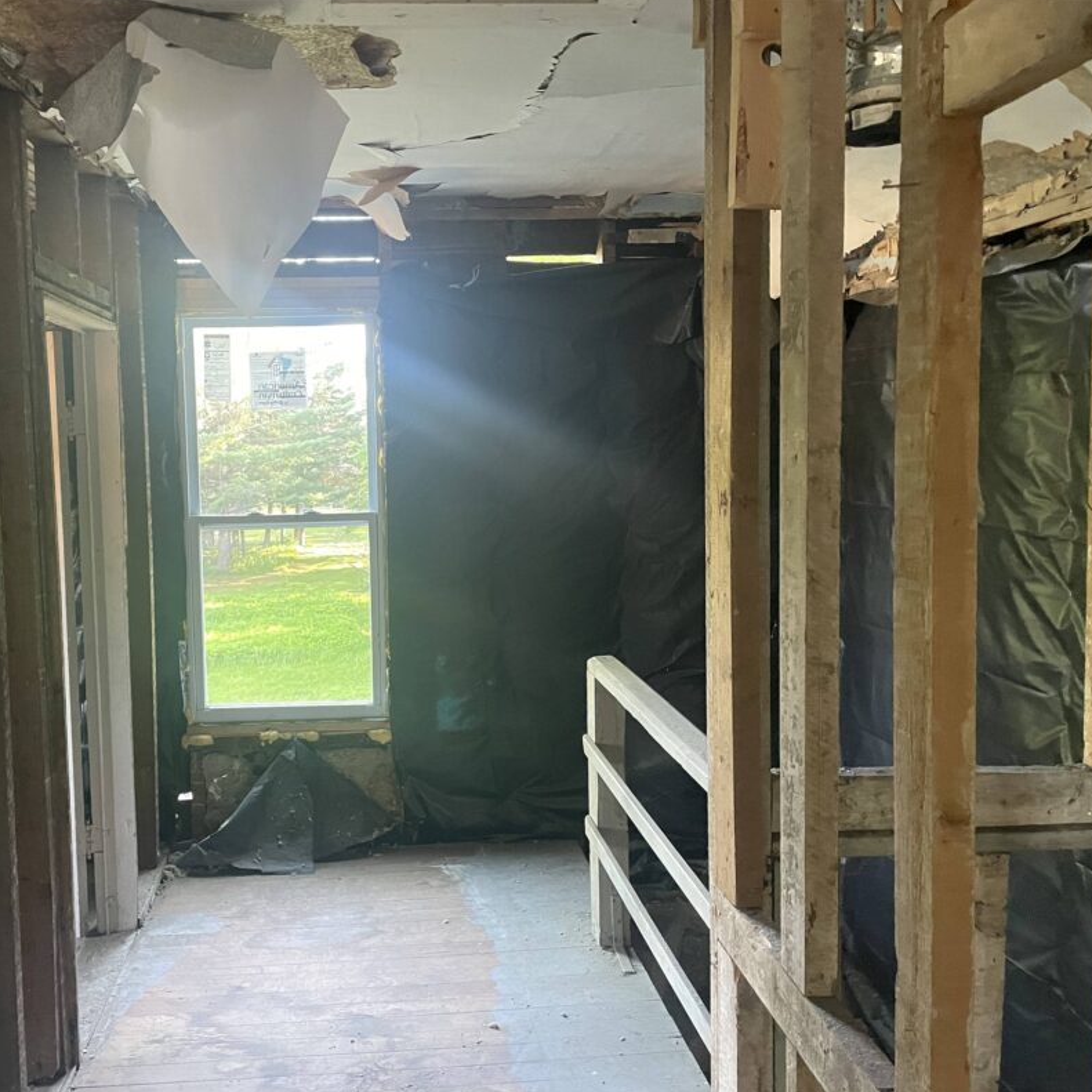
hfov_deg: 51.9
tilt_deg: -4.5
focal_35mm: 31
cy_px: 545
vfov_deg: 52.5
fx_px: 1106
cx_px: 402
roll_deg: +1.2
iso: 500
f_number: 1.6
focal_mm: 4.2
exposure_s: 1/60
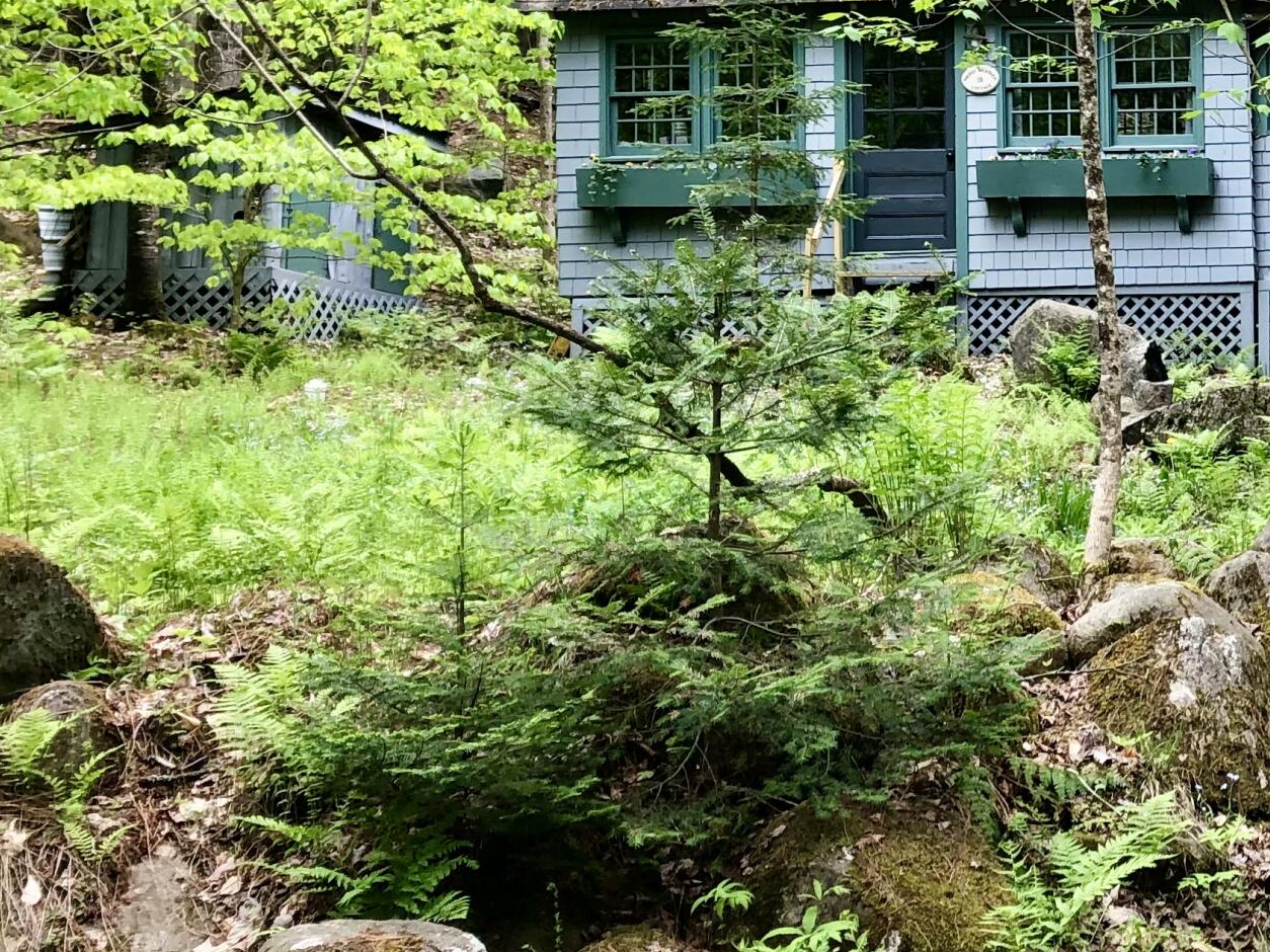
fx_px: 2458
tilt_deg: +4.5
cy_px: 298
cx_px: 1480
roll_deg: +0.6
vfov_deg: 21.8
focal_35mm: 67
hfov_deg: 26.2
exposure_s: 1/126
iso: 20
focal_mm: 3.99
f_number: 1.8
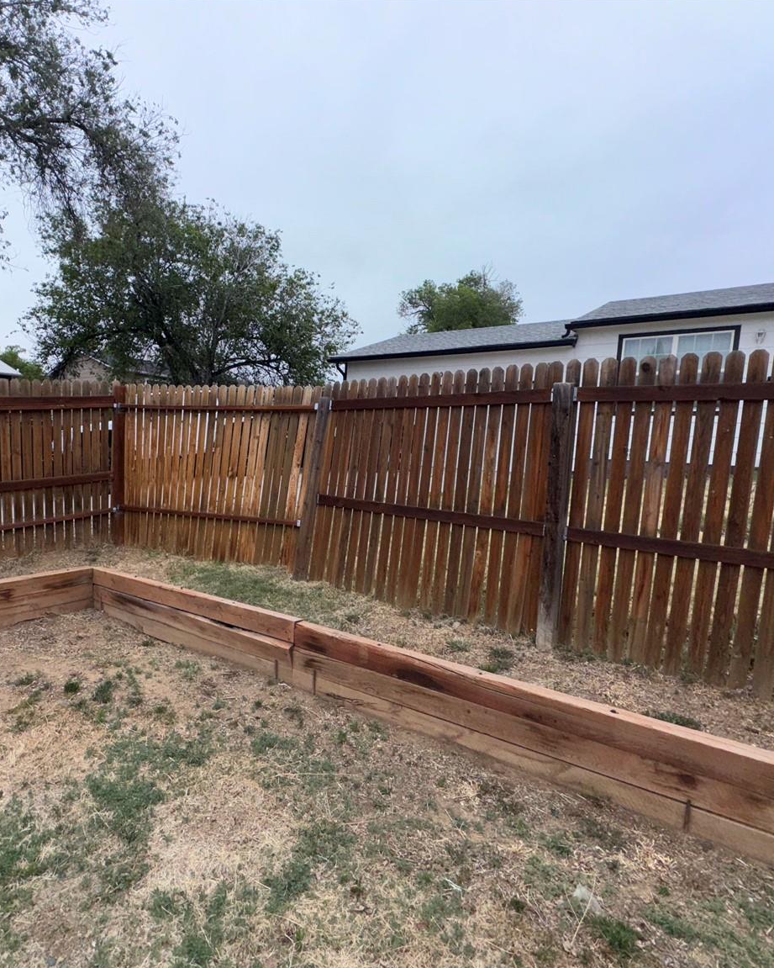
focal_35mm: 19
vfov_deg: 83.3
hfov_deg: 69.9
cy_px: 500
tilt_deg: -5.5
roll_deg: -3.3
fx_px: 544
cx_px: 297
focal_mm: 2.22
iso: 32
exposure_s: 1/578
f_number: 2.2
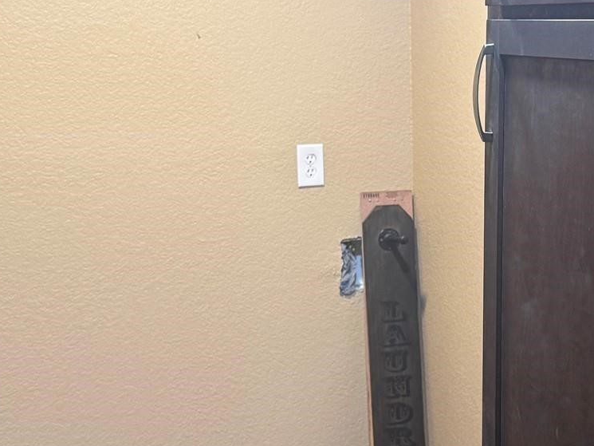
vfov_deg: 22.3
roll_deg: +0.7
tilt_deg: -10.8
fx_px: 1133
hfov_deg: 28.8
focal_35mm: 66
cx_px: 461
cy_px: 231
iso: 320
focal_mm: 6.76
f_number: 1.78
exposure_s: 1/60
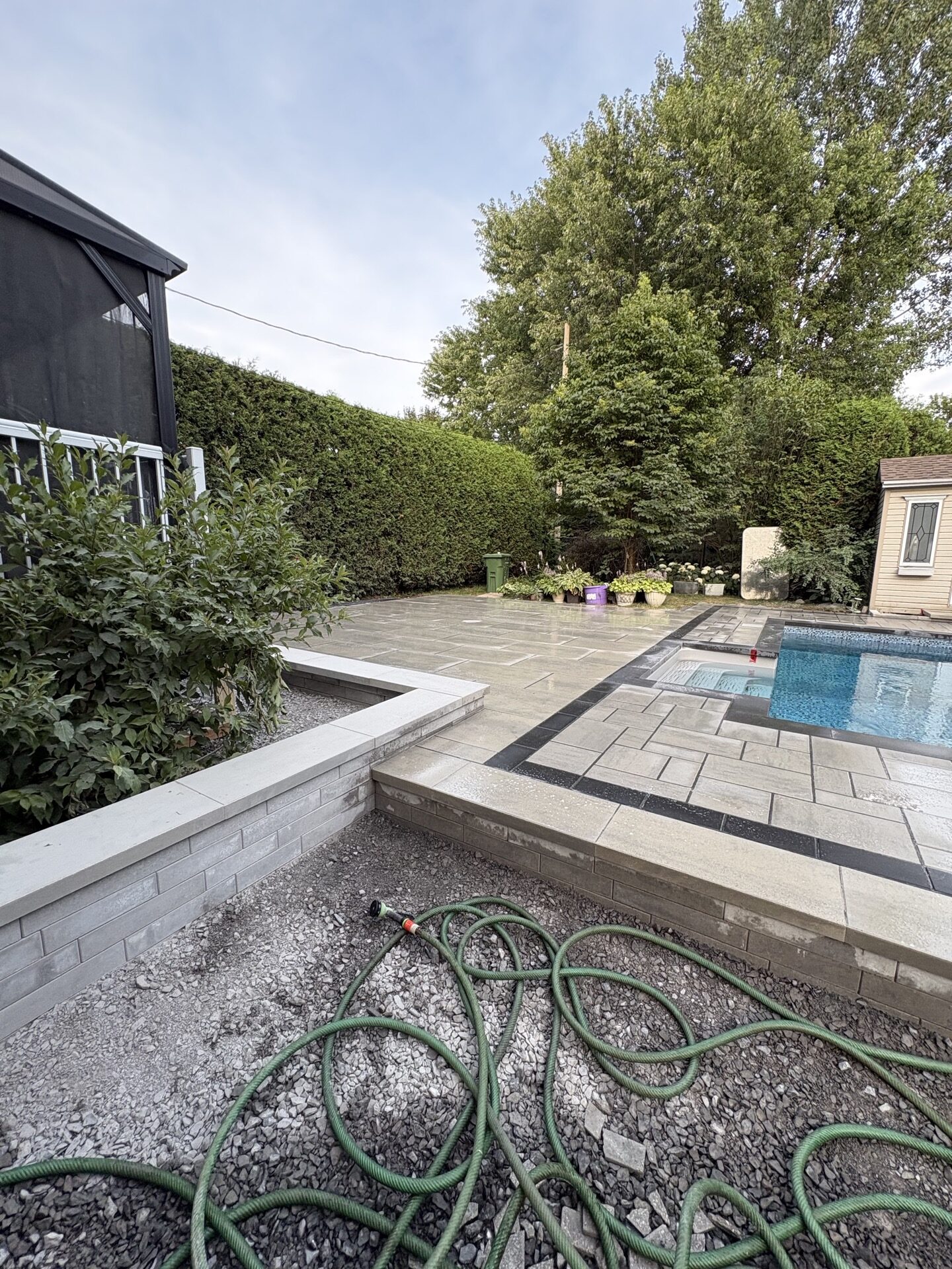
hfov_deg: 85.7
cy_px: 634
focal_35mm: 14
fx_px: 513
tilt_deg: -9.9
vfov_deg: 102.1
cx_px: 476
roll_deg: -1.0
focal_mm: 2.22
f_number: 2.2
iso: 64
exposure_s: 1/127
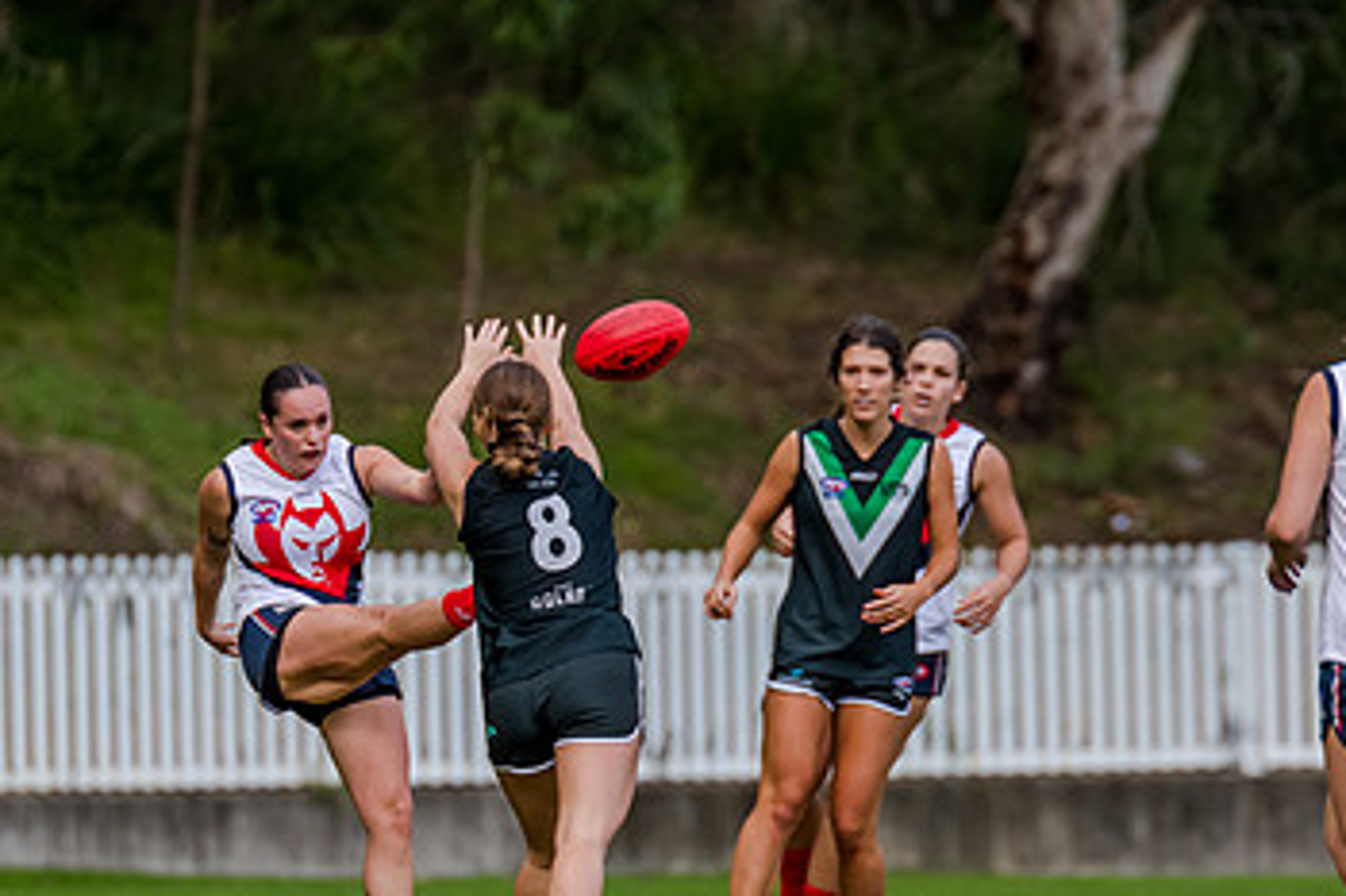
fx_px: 27280
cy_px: 626
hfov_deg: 2.8
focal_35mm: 730
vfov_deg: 1.9
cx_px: 557
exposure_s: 1/2000
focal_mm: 420
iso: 800
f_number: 4.5
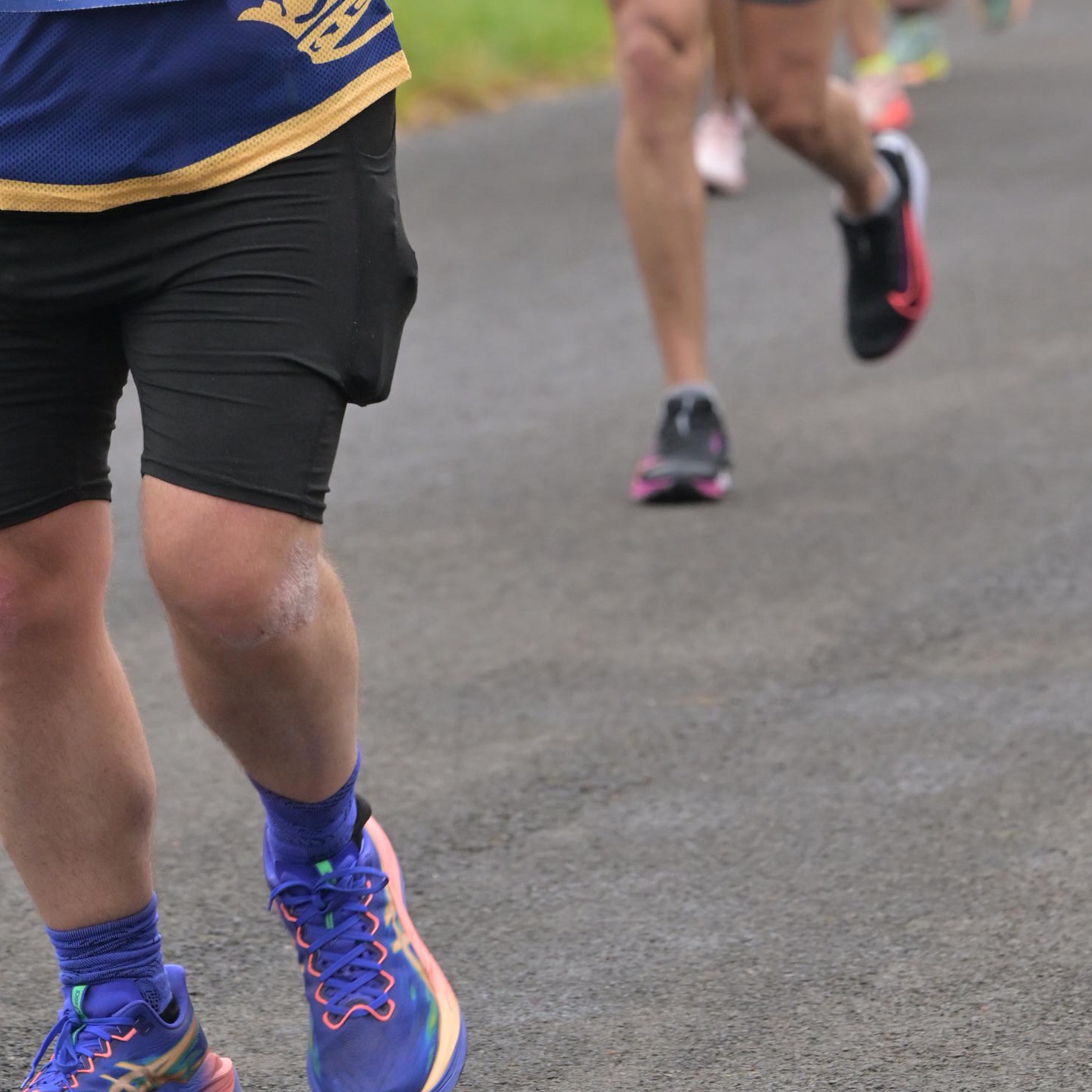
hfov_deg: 5.4
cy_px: -167
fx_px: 11492
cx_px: 265
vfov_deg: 5.4
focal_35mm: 322
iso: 1250
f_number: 5.6
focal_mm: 135
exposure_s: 1/800
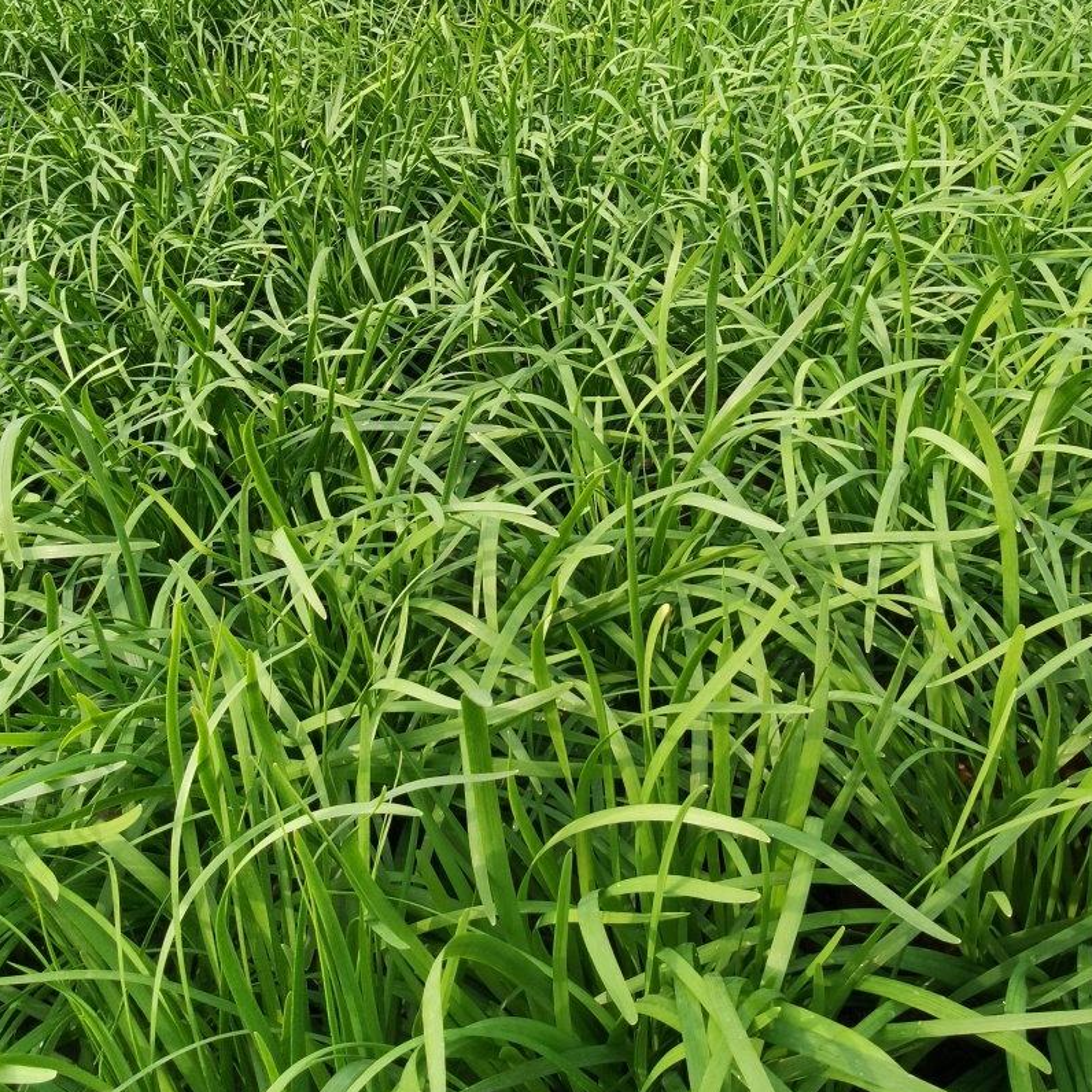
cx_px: 546
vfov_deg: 50.6
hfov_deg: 51.1
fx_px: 1142
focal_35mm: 32
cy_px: 687
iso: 50
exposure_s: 1/430
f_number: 2.2
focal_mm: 2.26
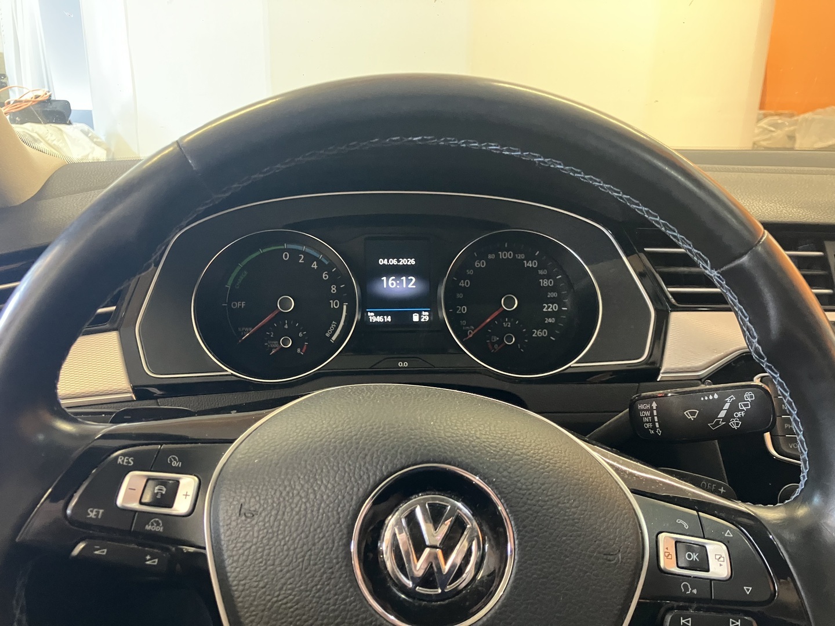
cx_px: 418
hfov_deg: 63.4
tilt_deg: -17.8
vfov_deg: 49.7
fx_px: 675
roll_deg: -1.2
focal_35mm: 28
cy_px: 313
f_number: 1.8
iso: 400
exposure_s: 1/25
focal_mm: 3.99
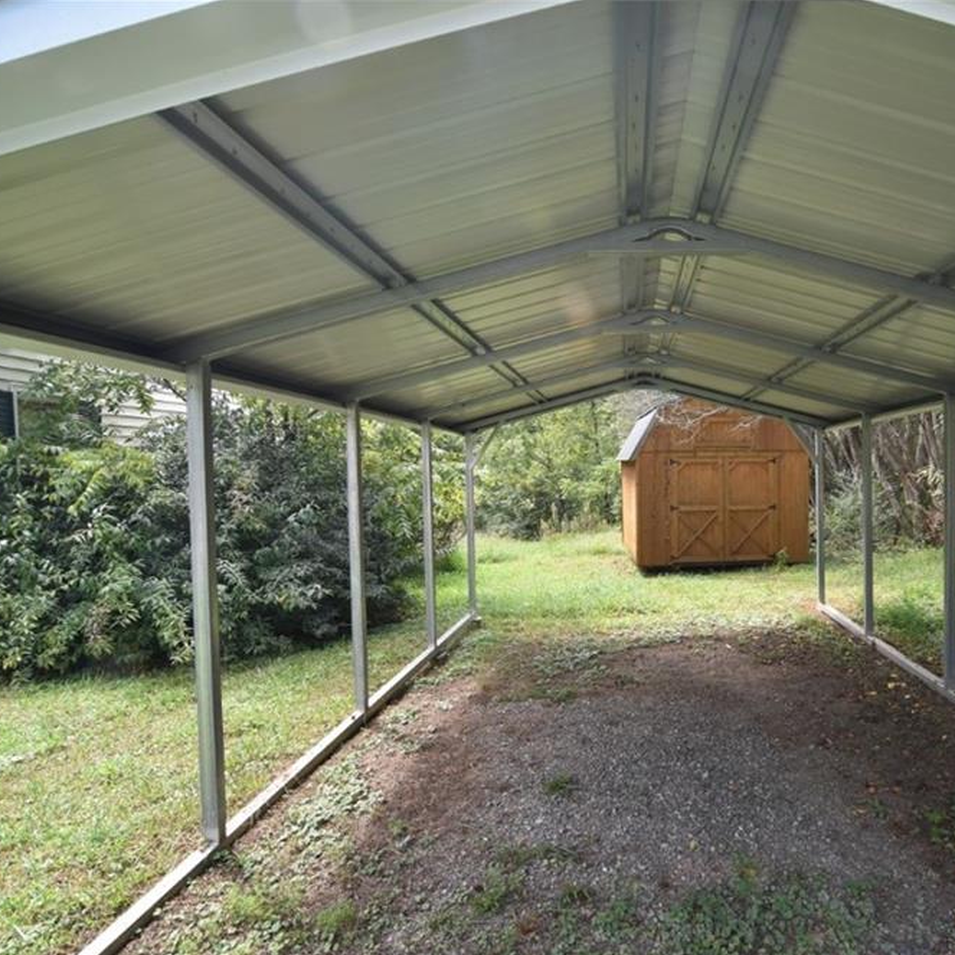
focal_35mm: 22
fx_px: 676
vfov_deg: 70.5
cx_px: 647
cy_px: 490
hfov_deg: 68.2
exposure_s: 1/200
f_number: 7.1
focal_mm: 11
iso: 800
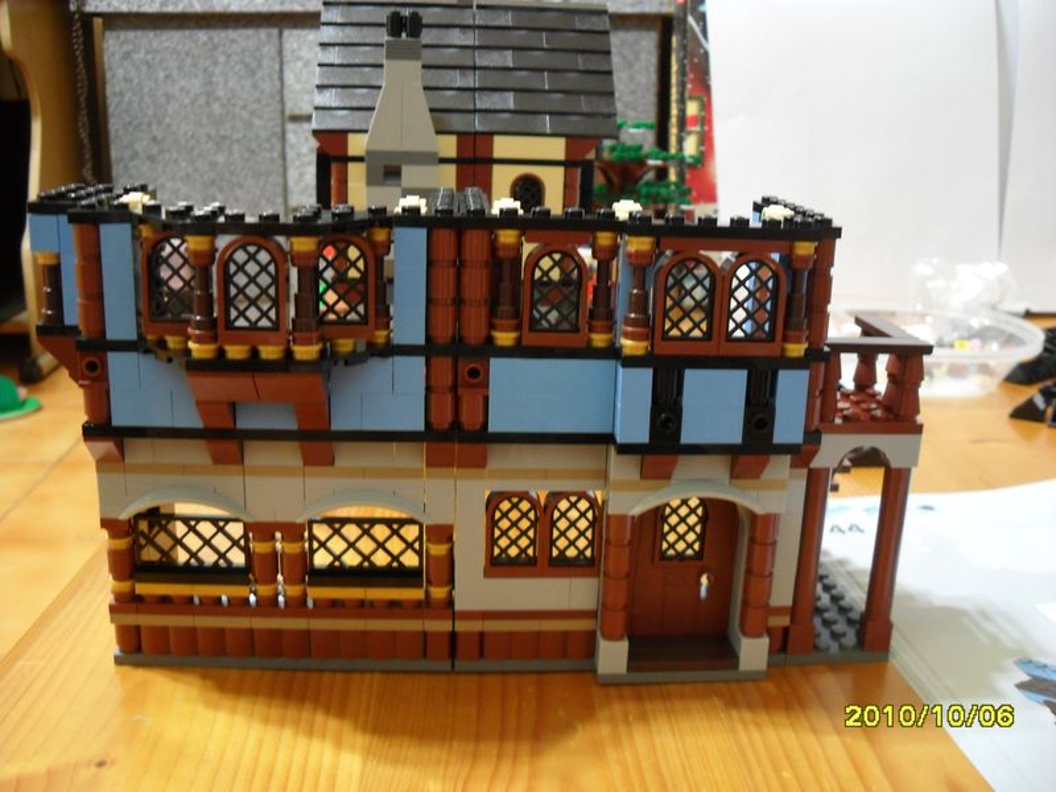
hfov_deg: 52.6
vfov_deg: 40.7
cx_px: 528
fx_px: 1068
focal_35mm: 35
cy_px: 396
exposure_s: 1/3
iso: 200
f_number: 2.8
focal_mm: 6.2
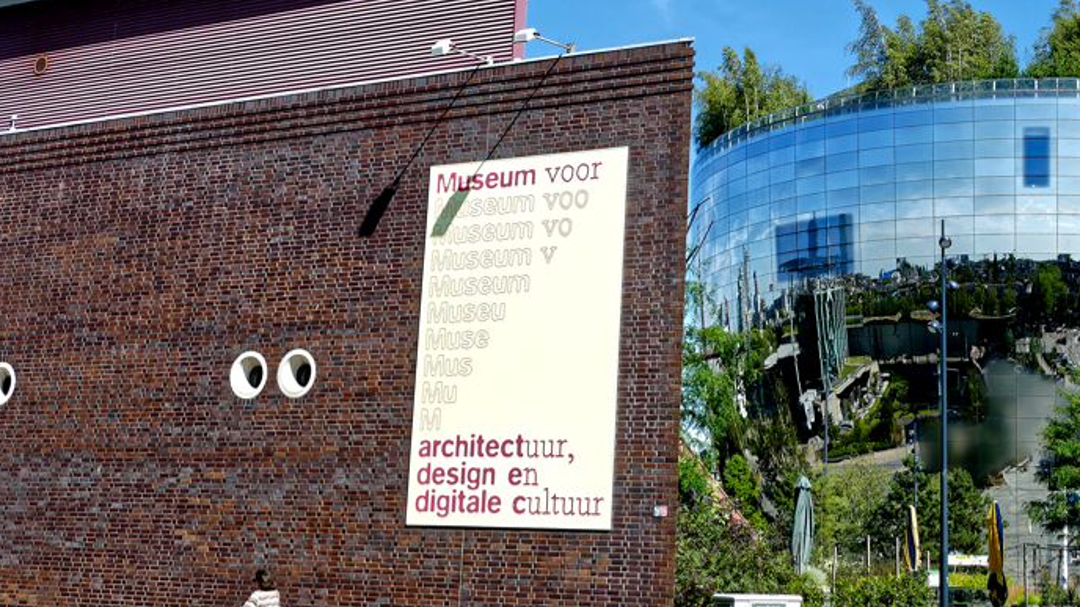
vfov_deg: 22.6
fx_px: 1518
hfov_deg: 38.6
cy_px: 282
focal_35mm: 53
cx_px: 746
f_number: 3.1
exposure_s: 1/1600
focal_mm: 12.4
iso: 125
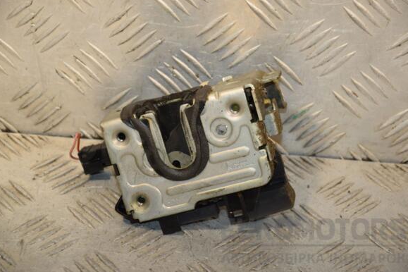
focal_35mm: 143
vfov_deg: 9.6
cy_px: 135
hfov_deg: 14.3
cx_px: 208
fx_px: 1621
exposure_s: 1/200
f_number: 6.3
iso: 800
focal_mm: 92
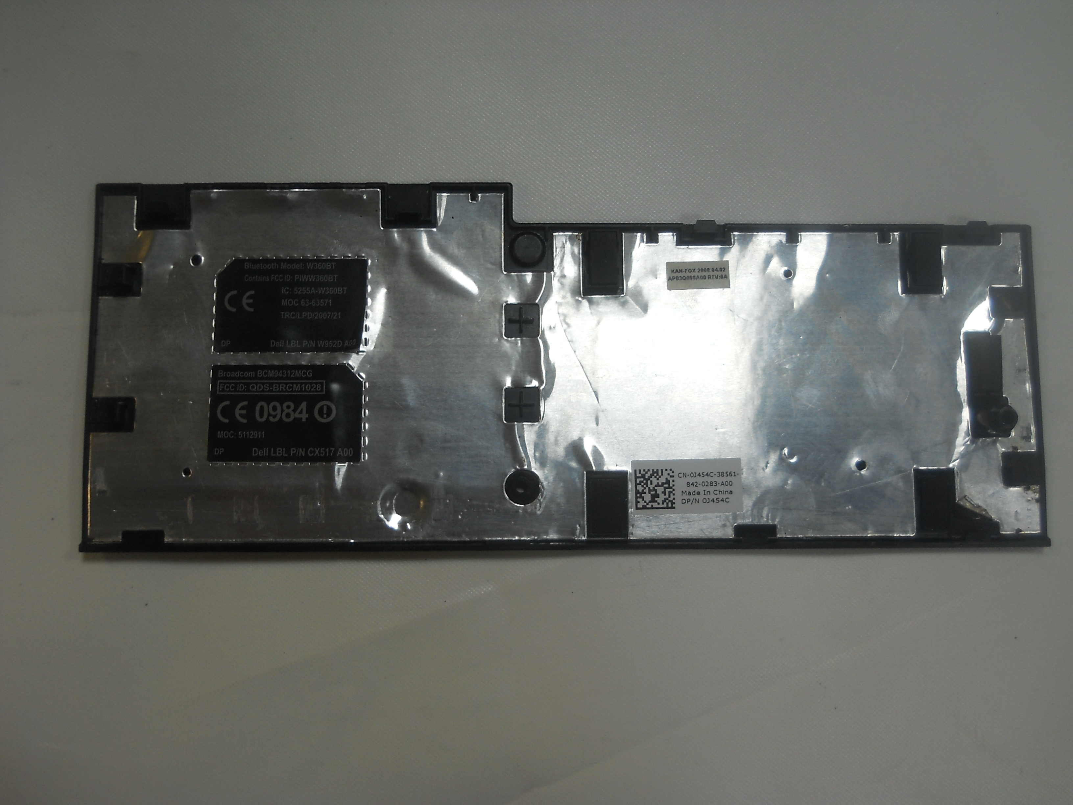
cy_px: 402
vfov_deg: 35.1
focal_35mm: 41
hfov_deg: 45.8
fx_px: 1271
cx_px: 536
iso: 80
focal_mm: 6.72
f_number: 3.1
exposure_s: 1/40
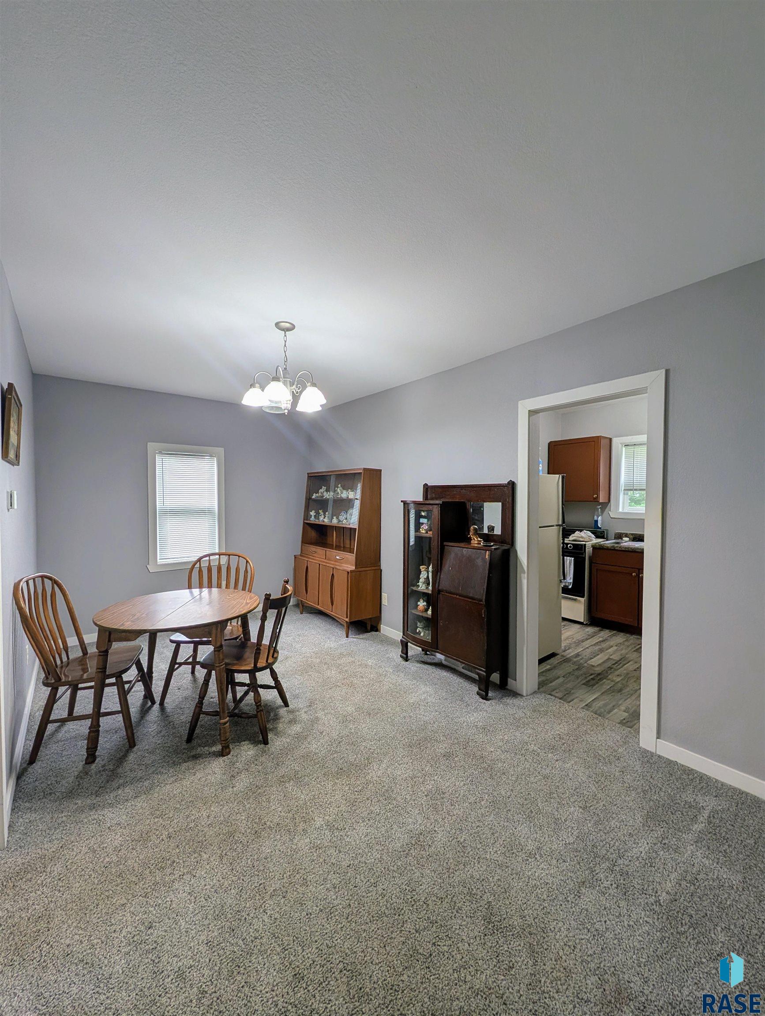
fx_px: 353
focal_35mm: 12
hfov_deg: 94.6
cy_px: 508
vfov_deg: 110.5
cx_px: 382
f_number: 1.7
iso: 71
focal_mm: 2.02
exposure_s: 1/60
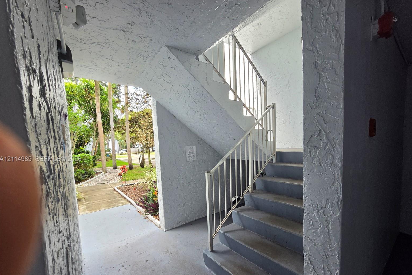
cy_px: 159
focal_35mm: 14
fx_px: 160
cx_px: 212
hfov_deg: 104.2
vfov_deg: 80.6
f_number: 2.2
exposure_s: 1/399
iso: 100
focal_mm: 2.2
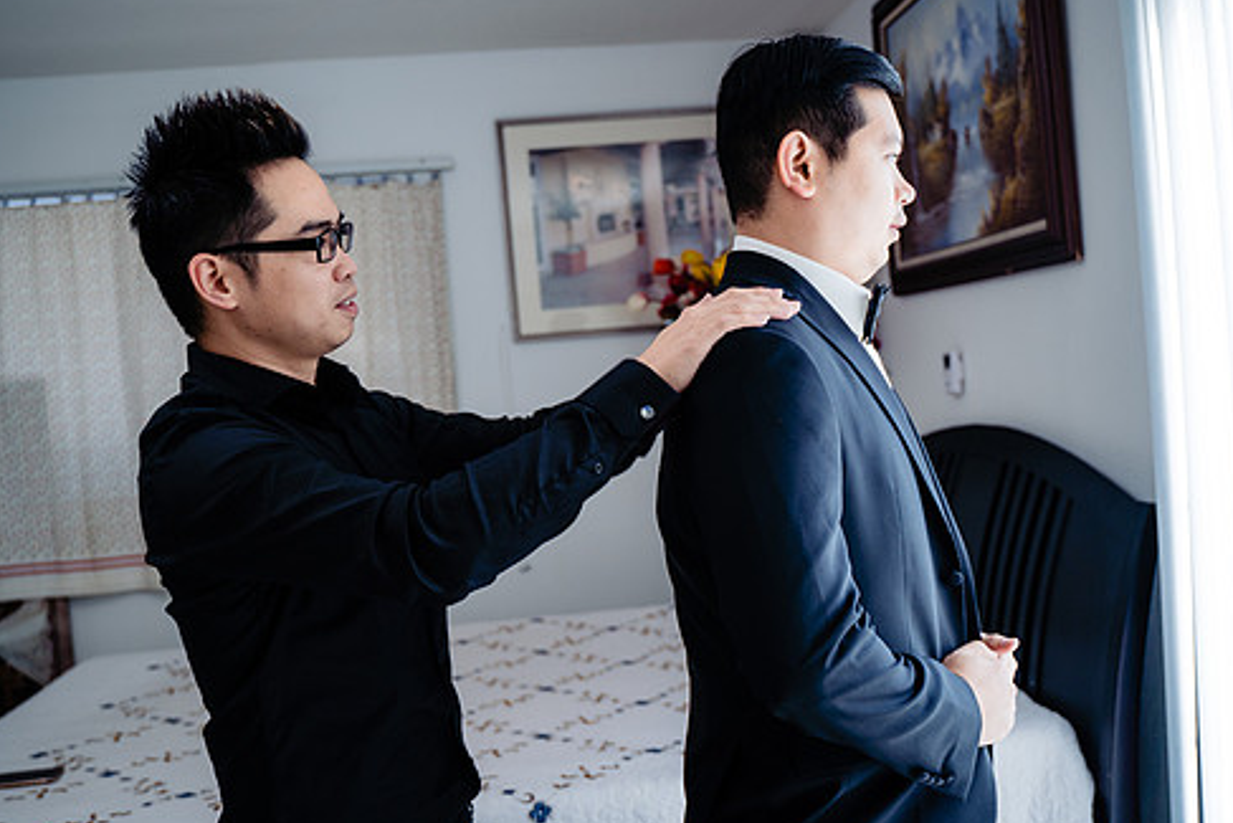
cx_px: 664
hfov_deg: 53.1
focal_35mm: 36
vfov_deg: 36.9
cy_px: 418
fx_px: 1233
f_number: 2.8
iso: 125
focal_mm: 28
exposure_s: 1/160
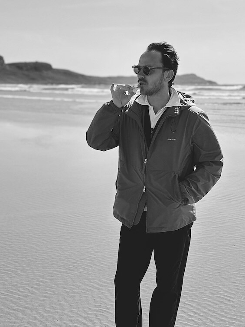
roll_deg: +0.6
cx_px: 143
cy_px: 126
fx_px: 481
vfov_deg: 37.3
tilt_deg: -5.5
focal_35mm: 51
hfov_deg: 28.5
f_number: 1.78
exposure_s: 1/10753
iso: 80
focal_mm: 6.86
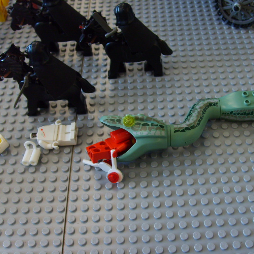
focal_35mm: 42
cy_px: 125
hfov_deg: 39.8
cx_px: 158
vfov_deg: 40.0
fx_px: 349
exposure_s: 1/30
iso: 100
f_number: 2.8
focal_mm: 5.8
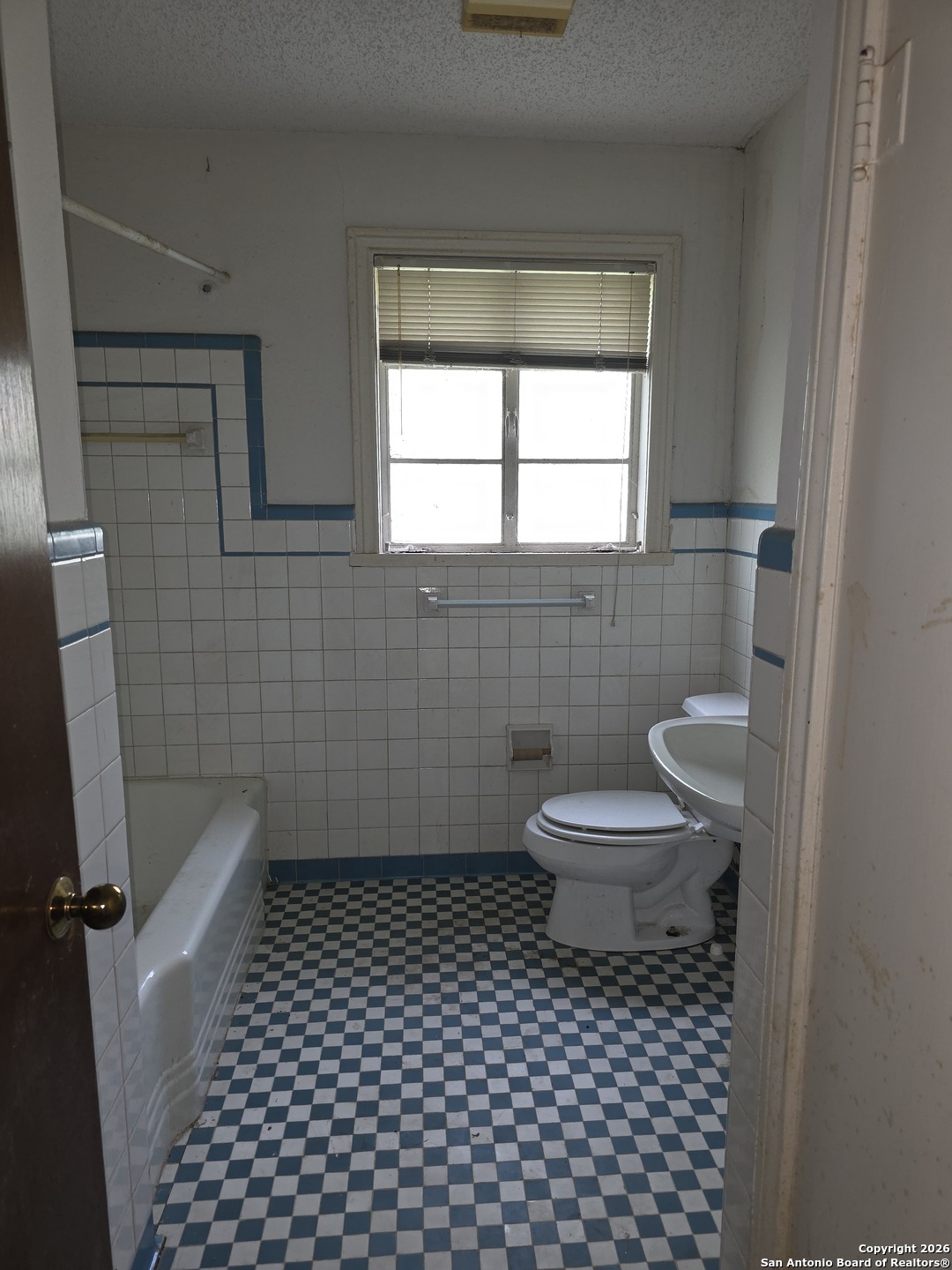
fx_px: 843
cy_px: 635
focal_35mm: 23
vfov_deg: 73.9
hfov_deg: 58.9
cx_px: 476
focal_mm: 6.3
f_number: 1.7
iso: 100
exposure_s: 1/60
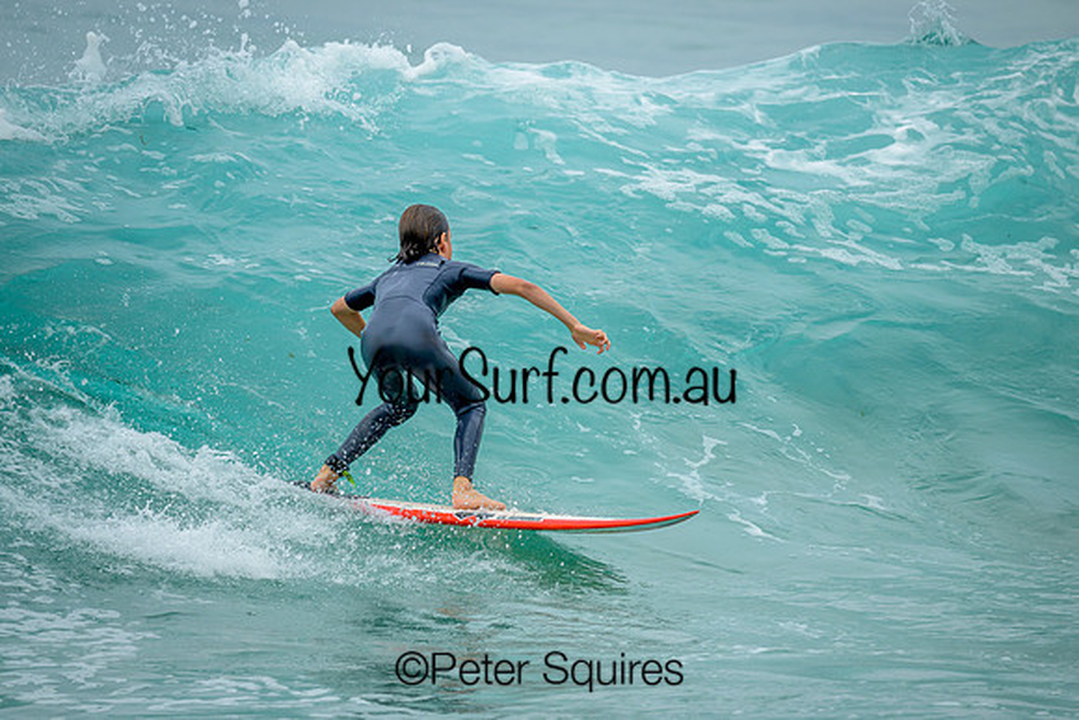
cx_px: 500
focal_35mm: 901
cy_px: 366
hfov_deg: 2.3
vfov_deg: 1.5
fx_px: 27019
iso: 200
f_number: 6.3
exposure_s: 1/2000
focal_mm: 800
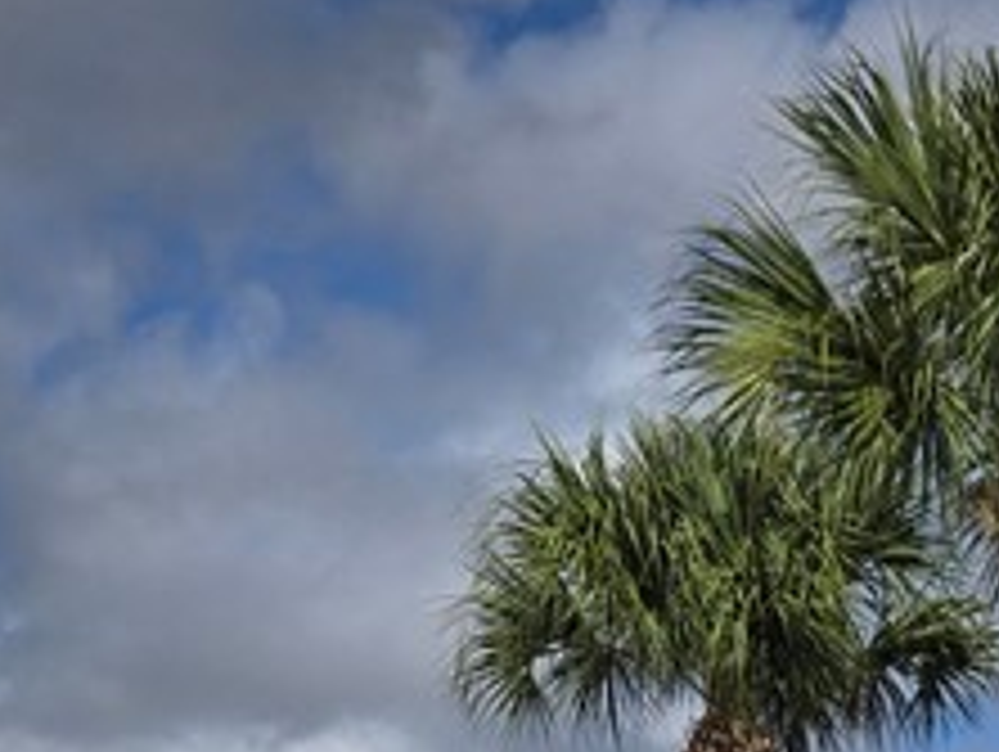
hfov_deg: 18.3
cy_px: 1563
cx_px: 846
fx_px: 3062
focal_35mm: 106
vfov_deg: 12.2
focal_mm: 5.4
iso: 25
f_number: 1.8
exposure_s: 1/5543
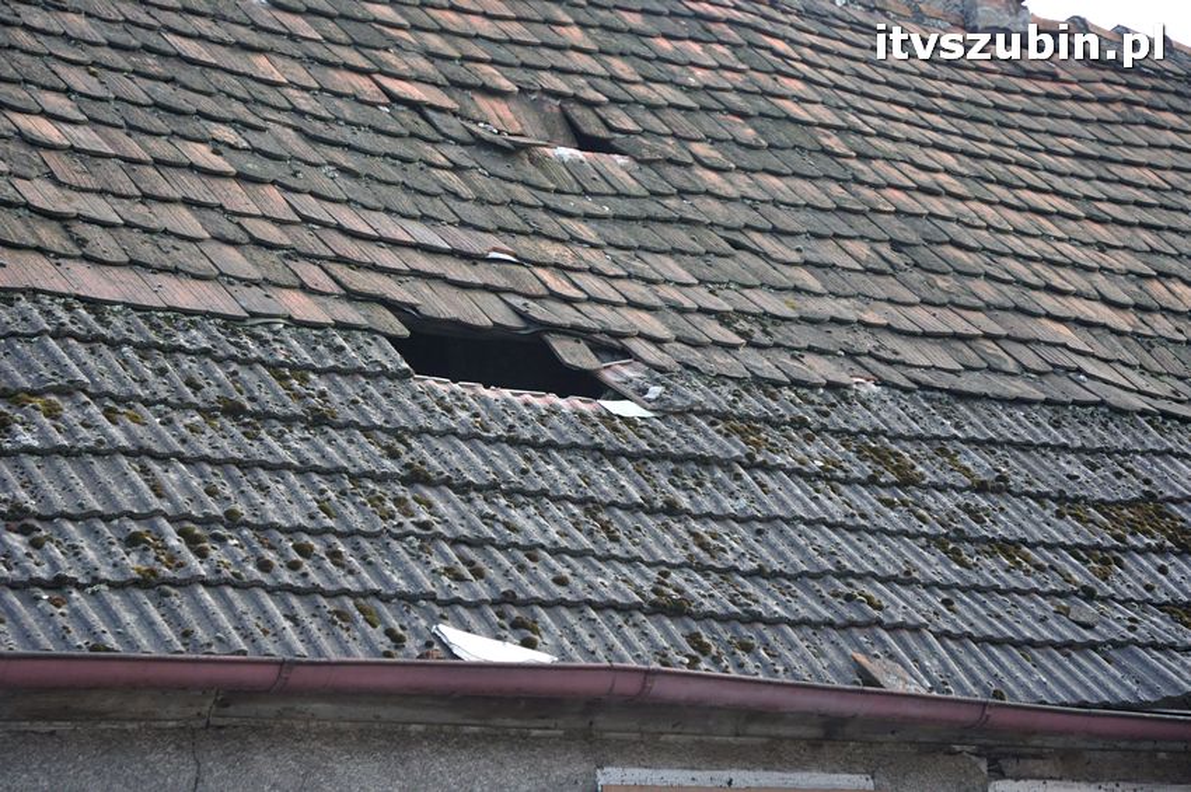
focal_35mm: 93
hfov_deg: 21.9
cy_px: 396
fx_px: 3074
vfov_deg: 14.7
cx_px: 596
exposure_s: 1/1000
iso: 1000
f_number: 4.5
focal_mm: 62
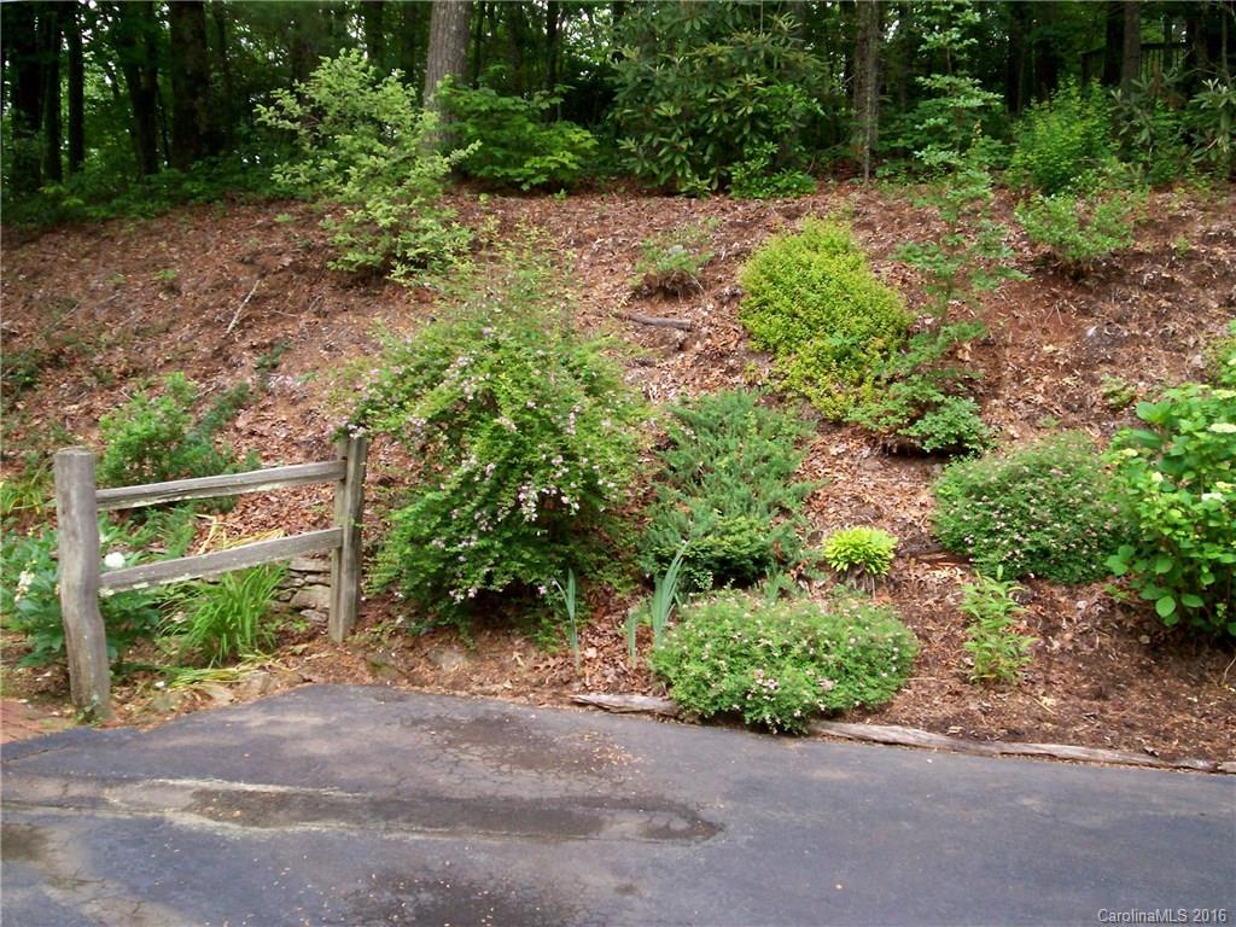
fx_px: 1285
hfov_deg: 51.4
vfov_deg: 39.7
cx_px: 618
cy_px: 464
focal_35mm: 36
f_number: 4.5
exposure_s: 1/64
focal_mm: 5.9
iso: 140
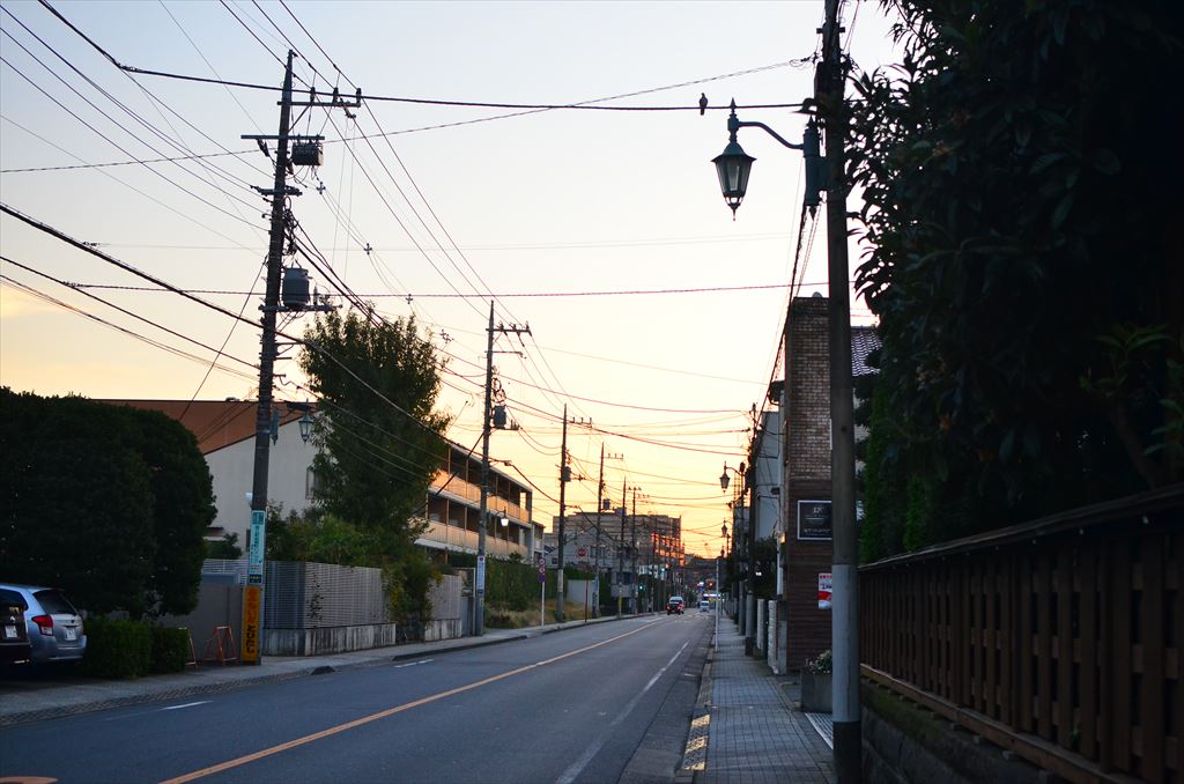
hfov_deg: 37.9
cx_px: 592
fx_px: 1723
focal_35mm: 52
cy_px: 392
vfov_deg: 25.6
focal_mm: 35
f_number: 3.2
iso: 640
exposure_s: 1/250
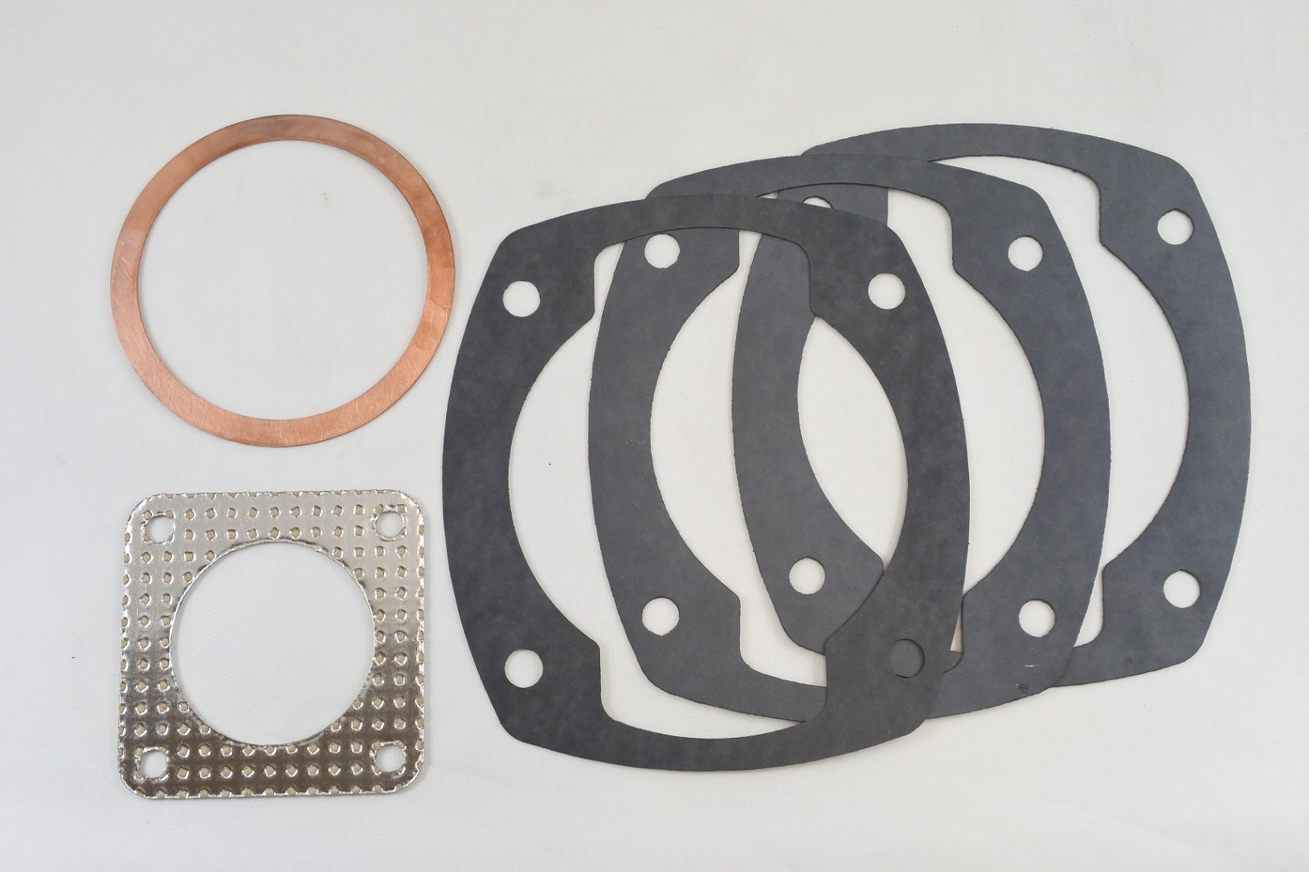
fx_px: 1273
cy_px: 436
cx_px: 654
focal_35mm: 35
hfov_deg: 54.4
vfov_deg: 37.9
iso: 400
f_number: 4
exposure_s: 1/160
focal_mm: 13.1
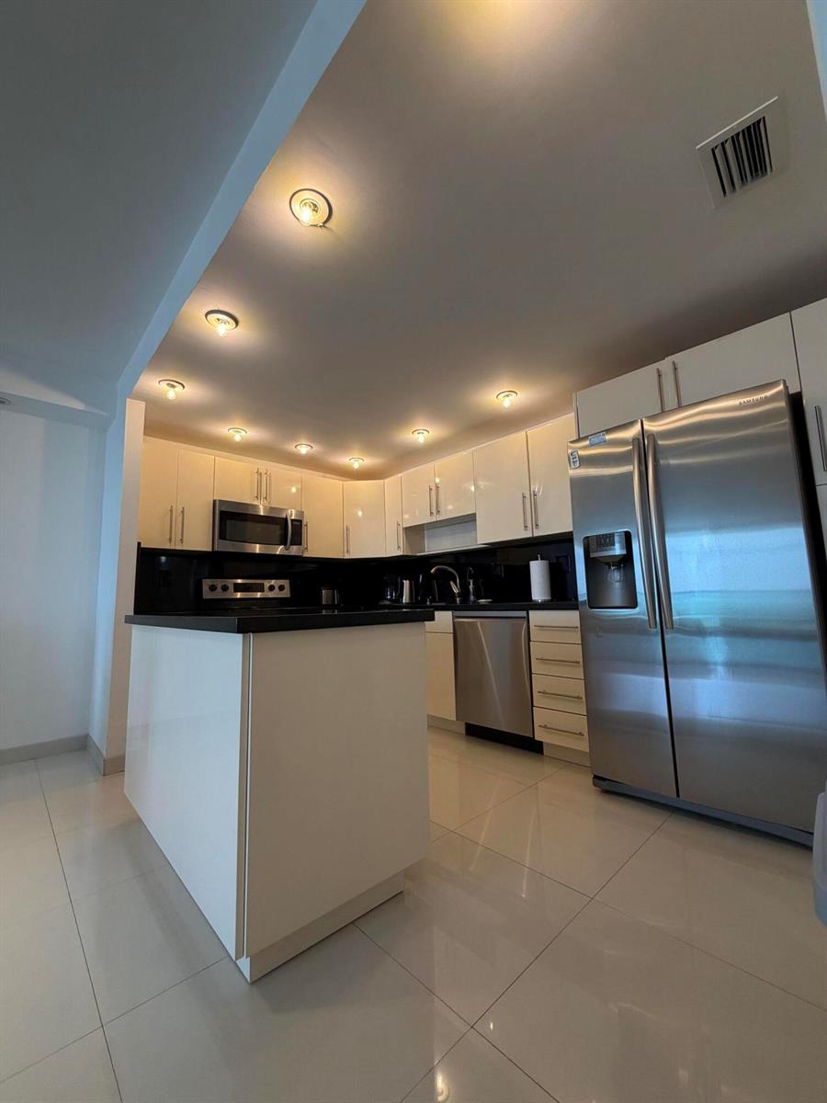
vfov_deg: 102.1
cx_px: 414
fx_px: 446
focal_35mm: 14
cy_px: 552
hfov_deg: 85.7
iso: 200
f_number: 2.2
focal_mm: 2.22
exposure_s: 1/120
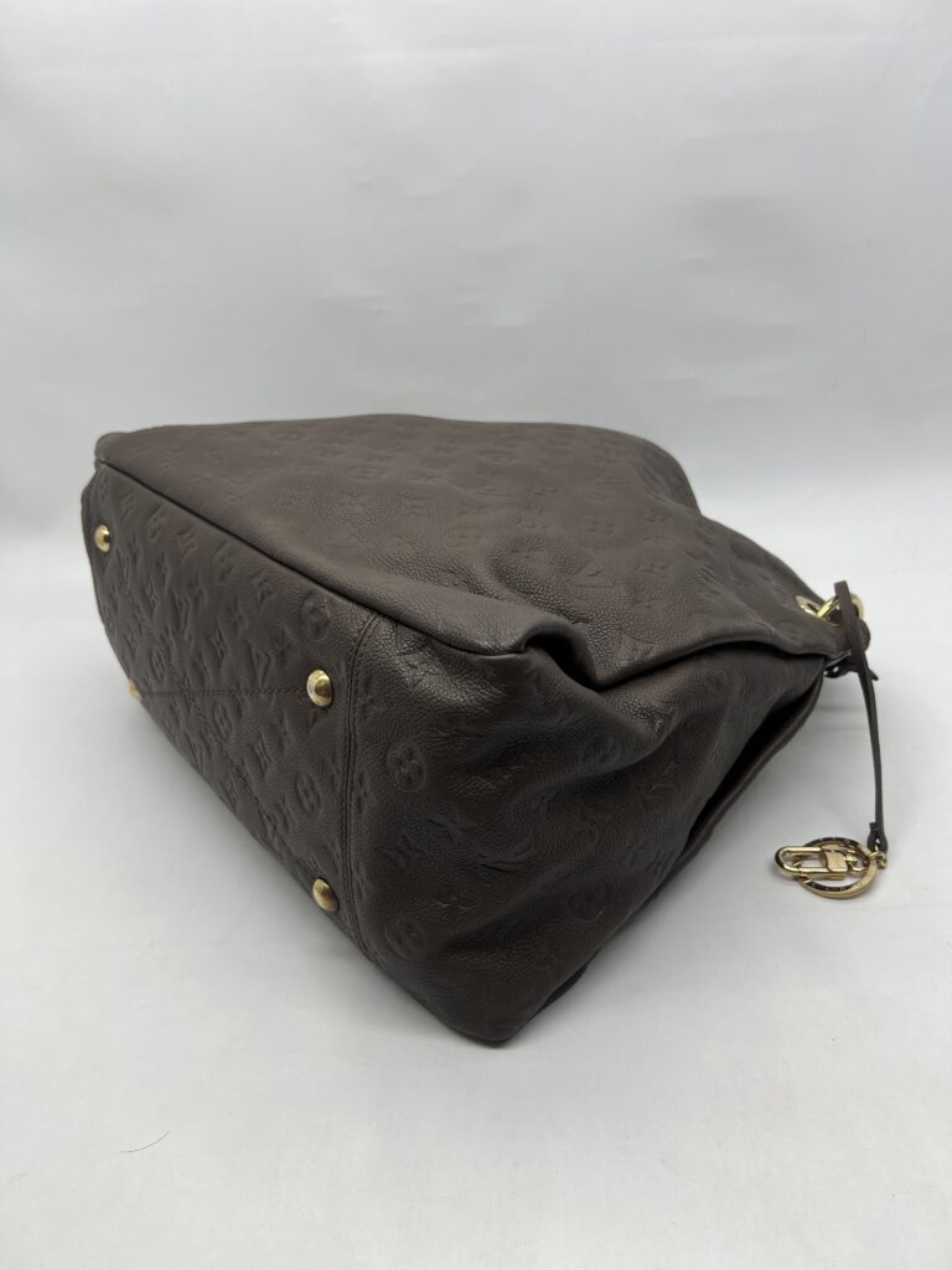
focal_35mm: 26
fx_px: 953
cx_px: 476
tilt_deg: -27.5
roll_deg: +4.3
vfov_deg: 67.3
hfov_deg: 53.1
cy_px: 635
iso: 40
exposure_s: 1/194
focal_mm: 5.7
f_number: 1.5
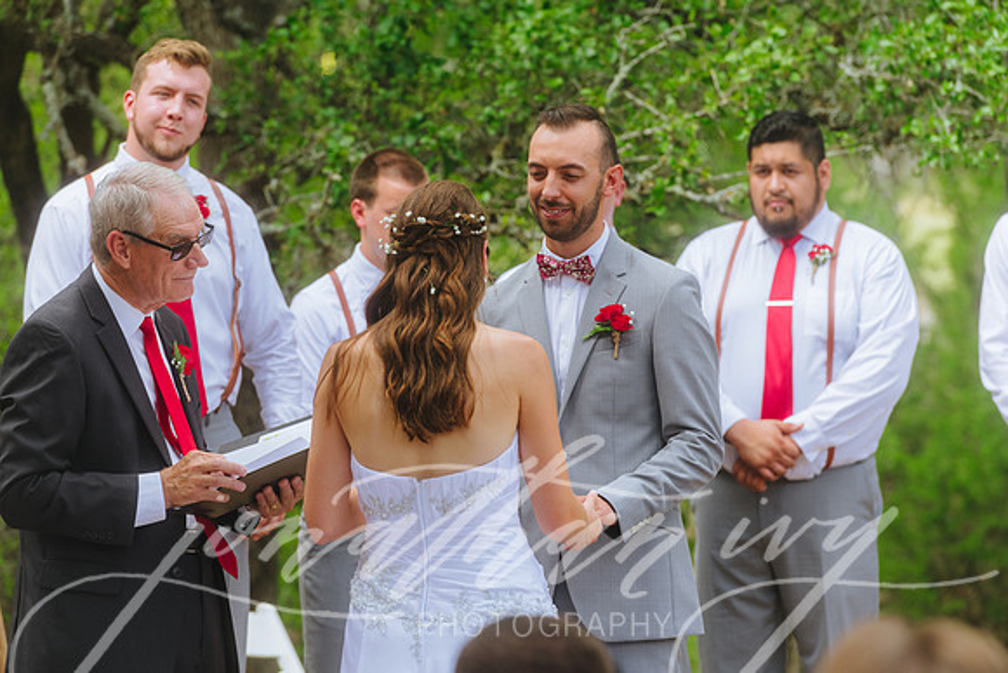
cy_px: 336
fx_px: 5601
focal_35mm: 200
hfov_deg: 10.3
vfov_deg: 6.9
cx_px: 504
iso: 250
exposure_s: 1/320
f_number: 4
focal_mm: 200
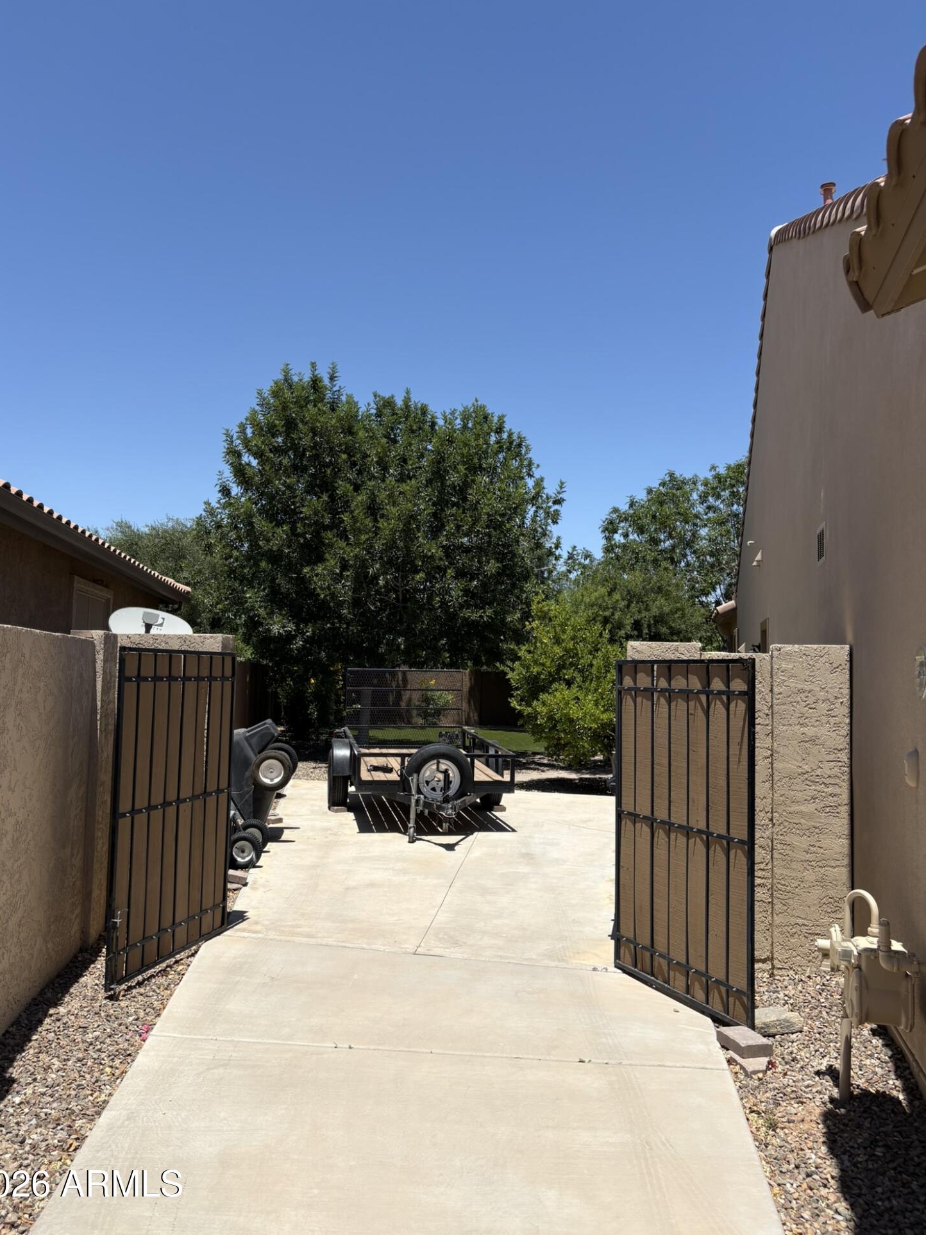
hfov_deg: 51.3
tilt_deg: +5.5
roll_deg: -1.2
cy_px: 601
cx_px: 448
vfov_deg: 65.3
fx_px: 963
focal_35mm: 27
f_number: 1.6
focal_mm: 5.96
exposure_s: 1/4950
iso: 50
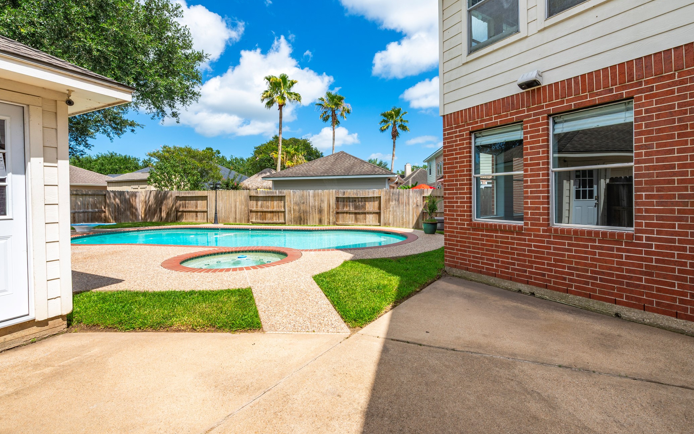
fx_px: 303
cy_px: 202
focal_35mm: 16
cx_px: 348
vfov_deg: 71.2
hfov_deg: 97.8
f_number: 18
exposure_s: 1/80
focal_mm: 15
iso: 125
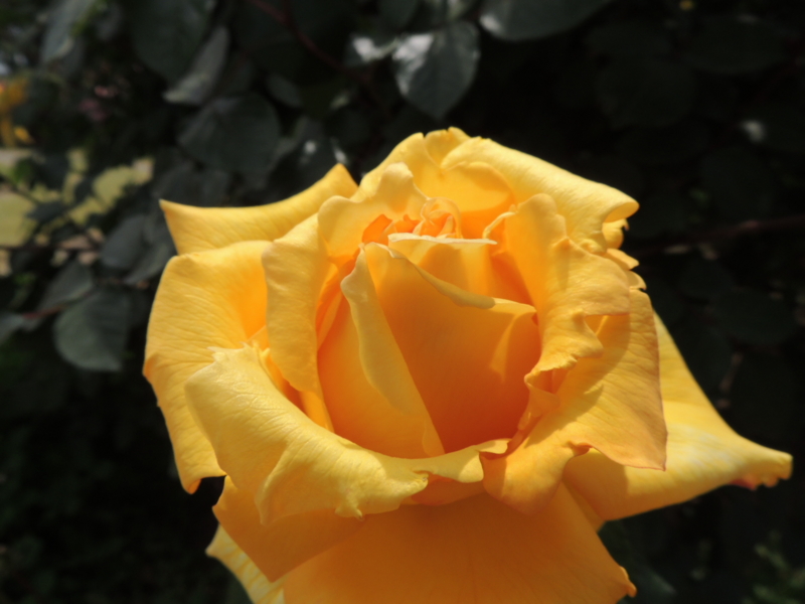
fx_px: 651
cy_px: 302
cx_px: 402
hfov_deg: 63.4
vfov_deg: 49.7
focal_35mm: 28
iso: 100
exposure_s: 1/1600
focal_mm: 4.9
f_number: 4.3
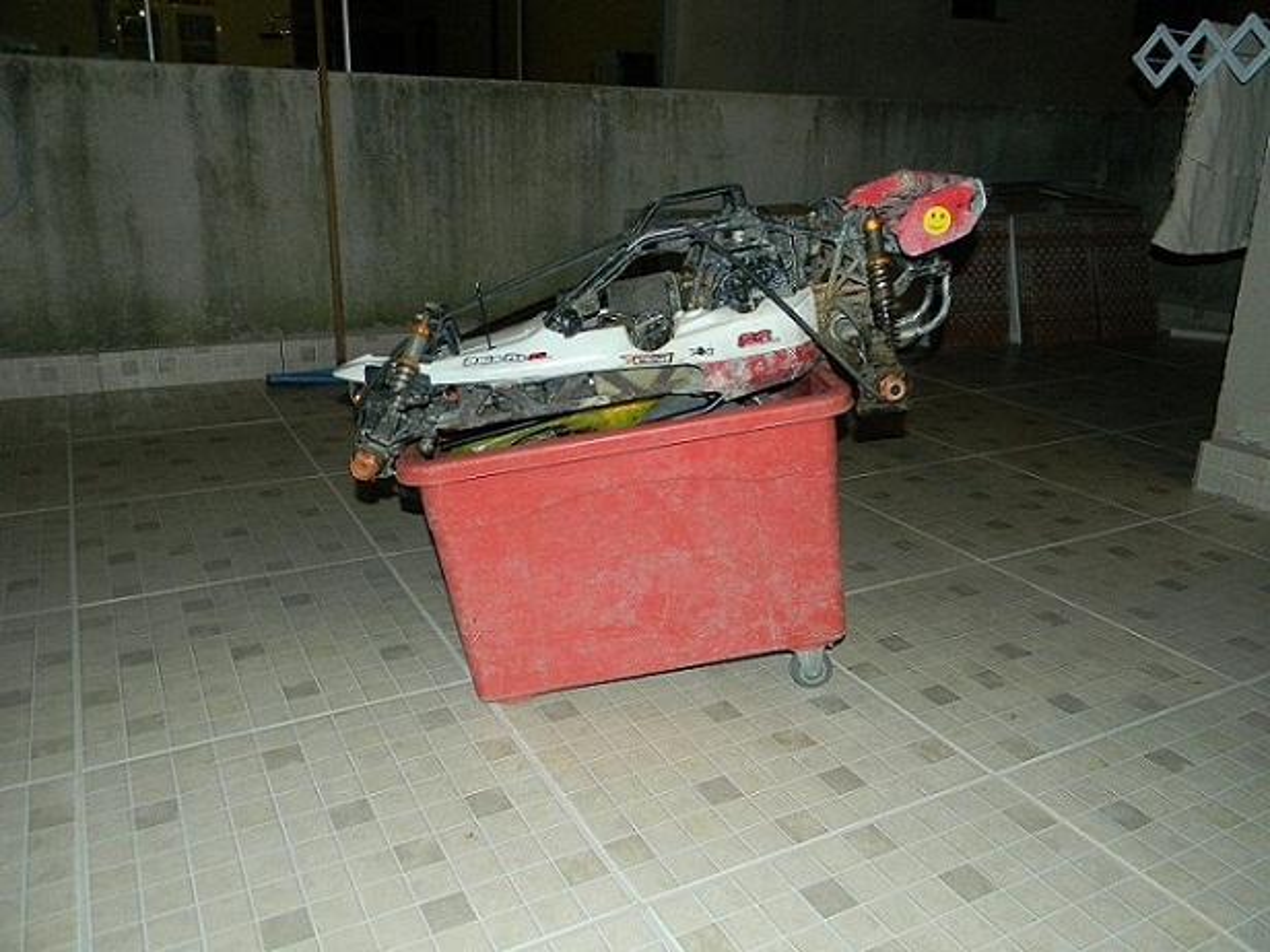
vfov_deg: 49.7
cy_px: 476
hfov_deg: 63.4
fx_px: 1027
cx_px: 635
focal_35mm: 28
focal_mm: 5
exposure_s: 1/26
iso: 200
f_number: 3.5
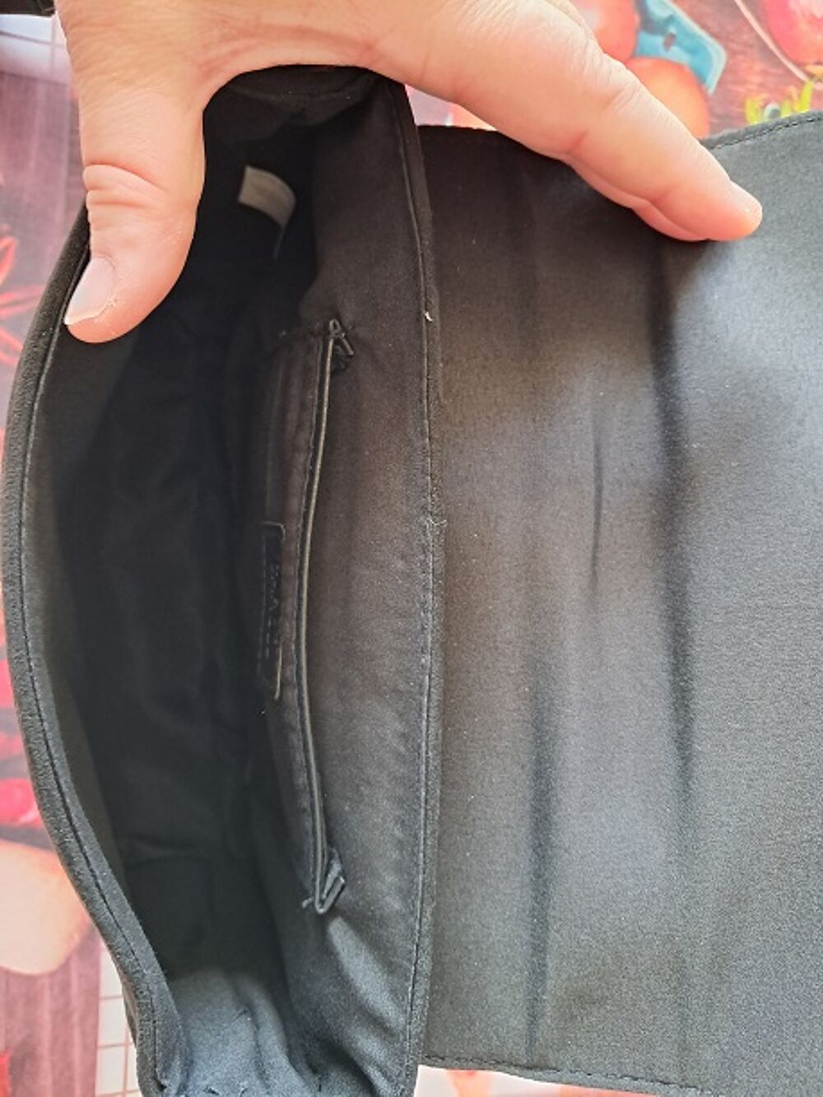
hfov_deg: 51.4
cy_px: 548
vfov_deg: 65.3
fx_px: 856
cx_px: 412
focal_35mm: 27
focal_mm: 4
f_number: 1.8
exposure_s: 1/30
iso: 640
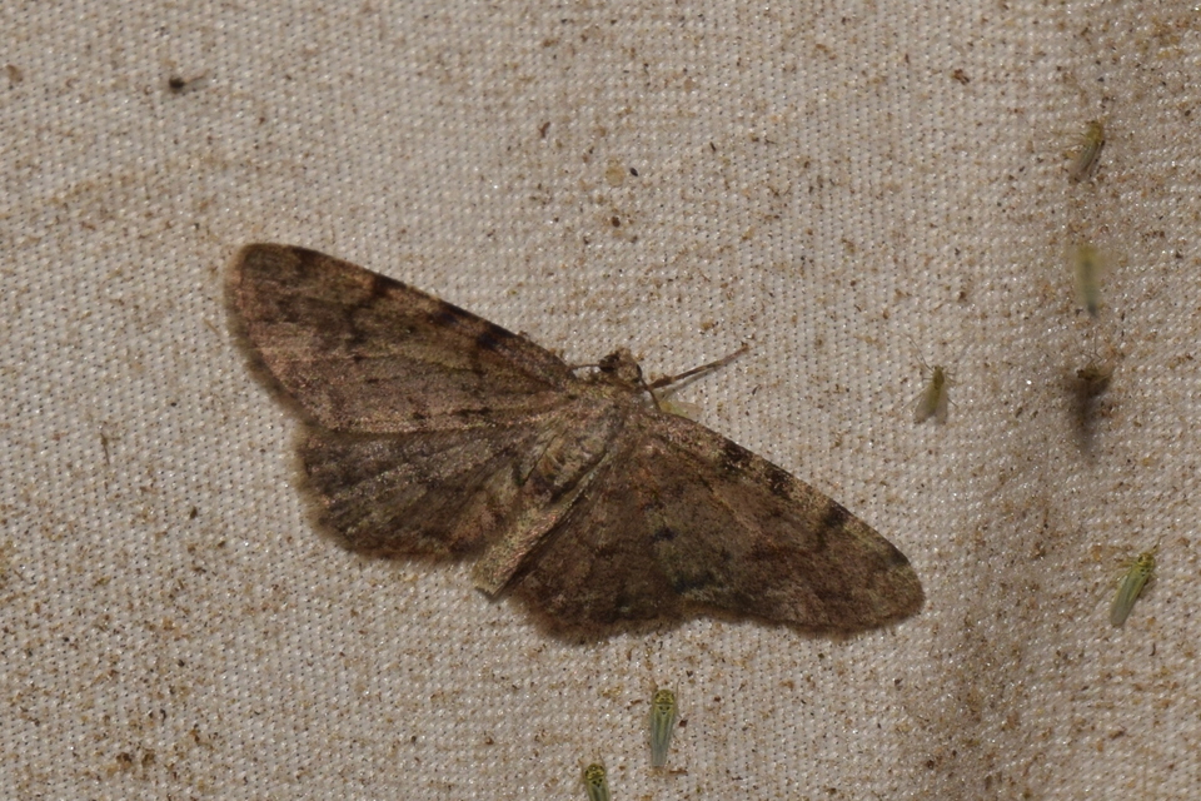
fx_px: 7005
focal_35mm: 210
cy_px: 400
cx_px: 600
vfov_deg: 6.5
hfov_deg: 9.8
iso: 125
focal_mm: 140
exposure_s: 1/160
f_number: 14
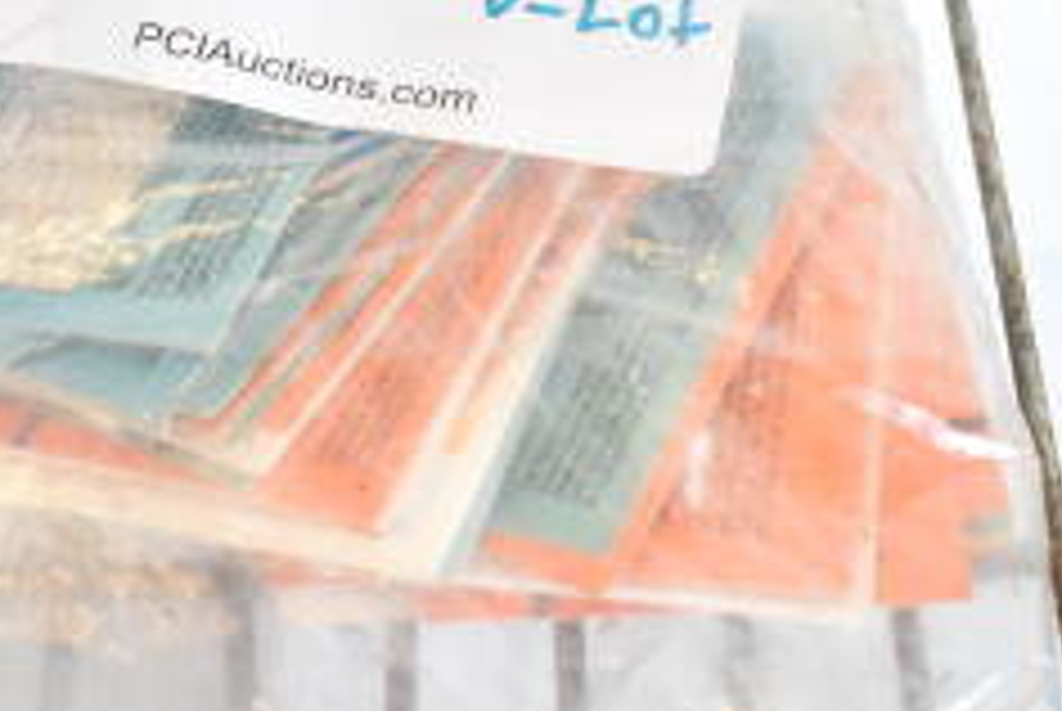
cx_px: 436
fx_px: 2747
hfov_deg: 21.9
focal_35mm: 93
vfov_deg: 14.5
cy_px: 2
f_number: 4.5
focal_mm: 24
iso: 1600
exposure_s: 1/200
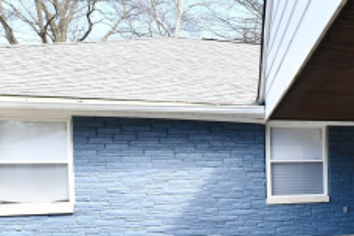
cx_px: 444
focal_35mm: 46
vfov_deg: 28.8
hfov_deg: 33.2
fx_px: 452
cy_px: 179
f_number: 8
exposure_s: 1/250
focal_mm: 14
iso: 640
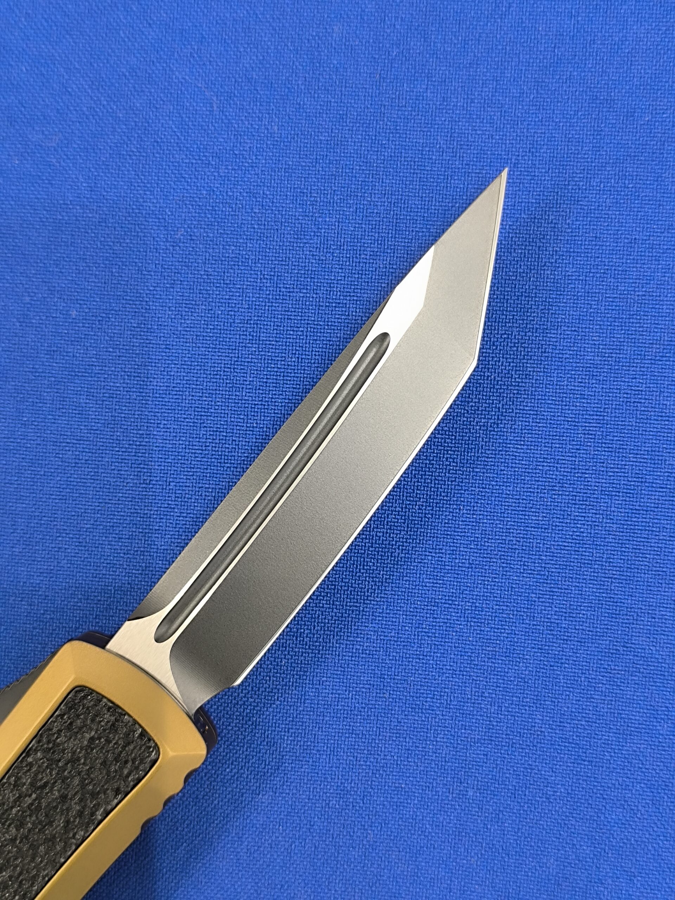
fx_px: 1196
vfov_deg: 41.2
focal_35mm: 46
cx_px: 338
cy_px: 450
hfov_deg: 31.5
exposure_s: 1/50
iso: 800
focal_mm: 6.14
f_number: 1.65
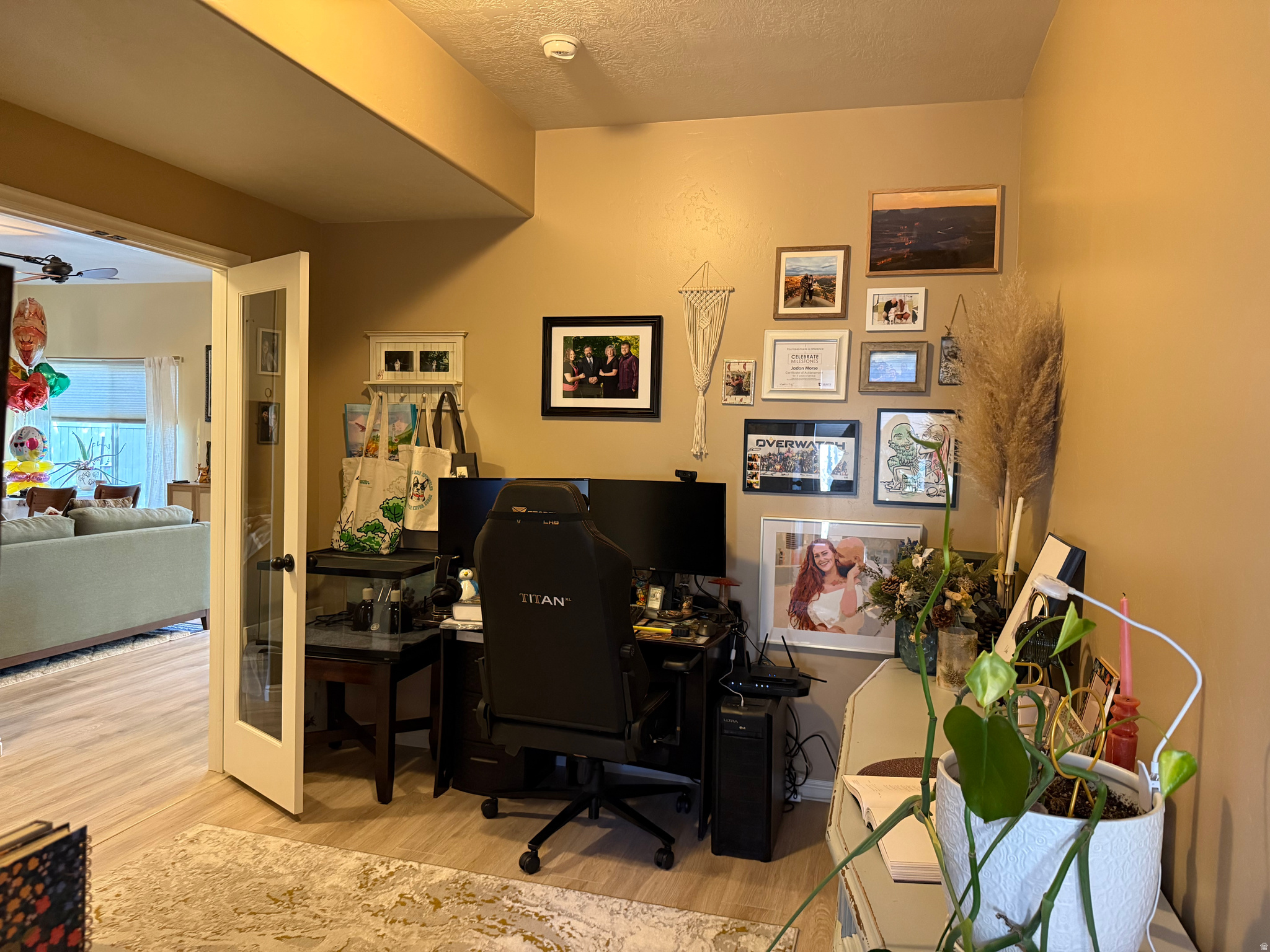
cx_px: 635
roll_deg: -2.3
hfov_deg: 71.6
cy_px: 476
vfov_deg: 56.8
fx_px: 881
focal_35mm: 24
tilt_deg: -2.9
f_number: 1.78
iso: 800
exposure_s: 1/60
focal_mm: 6.76
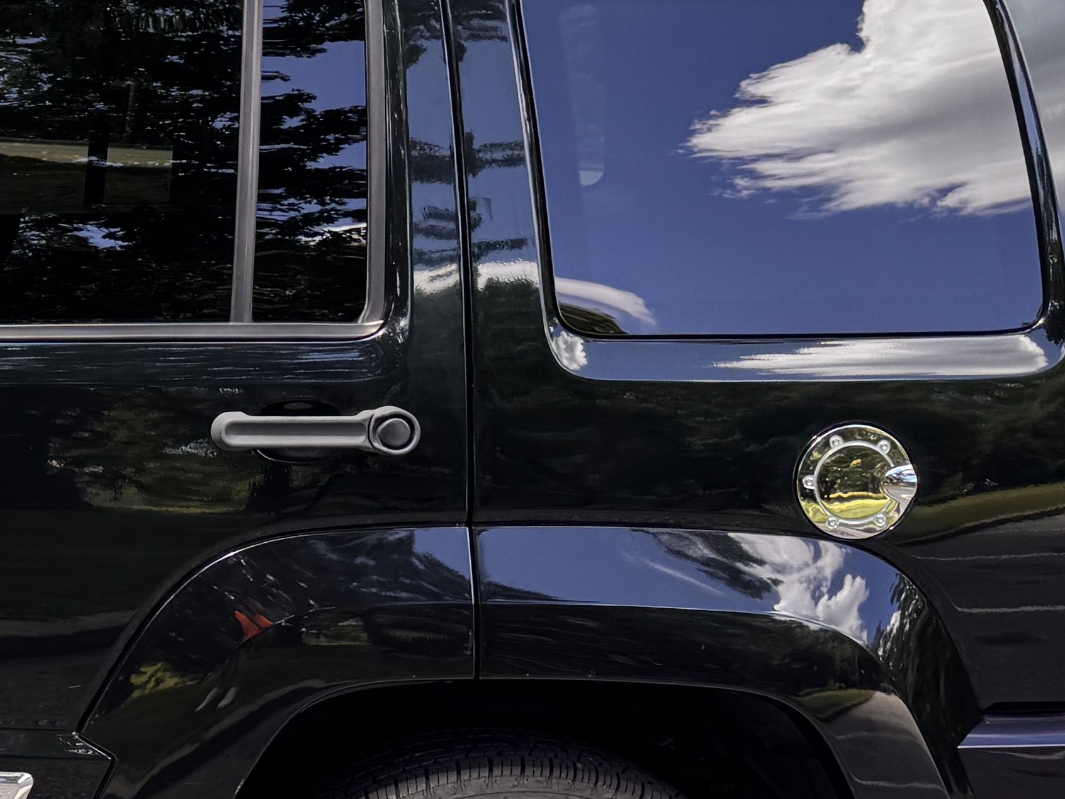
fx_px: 2492
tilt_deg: -7.0
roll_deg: -1.8
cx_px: -444
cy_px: 377
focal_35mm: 81
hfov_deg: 21.1
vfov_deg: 18.2
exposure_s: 1/448
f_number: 1.78
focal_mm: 6.76
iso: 80
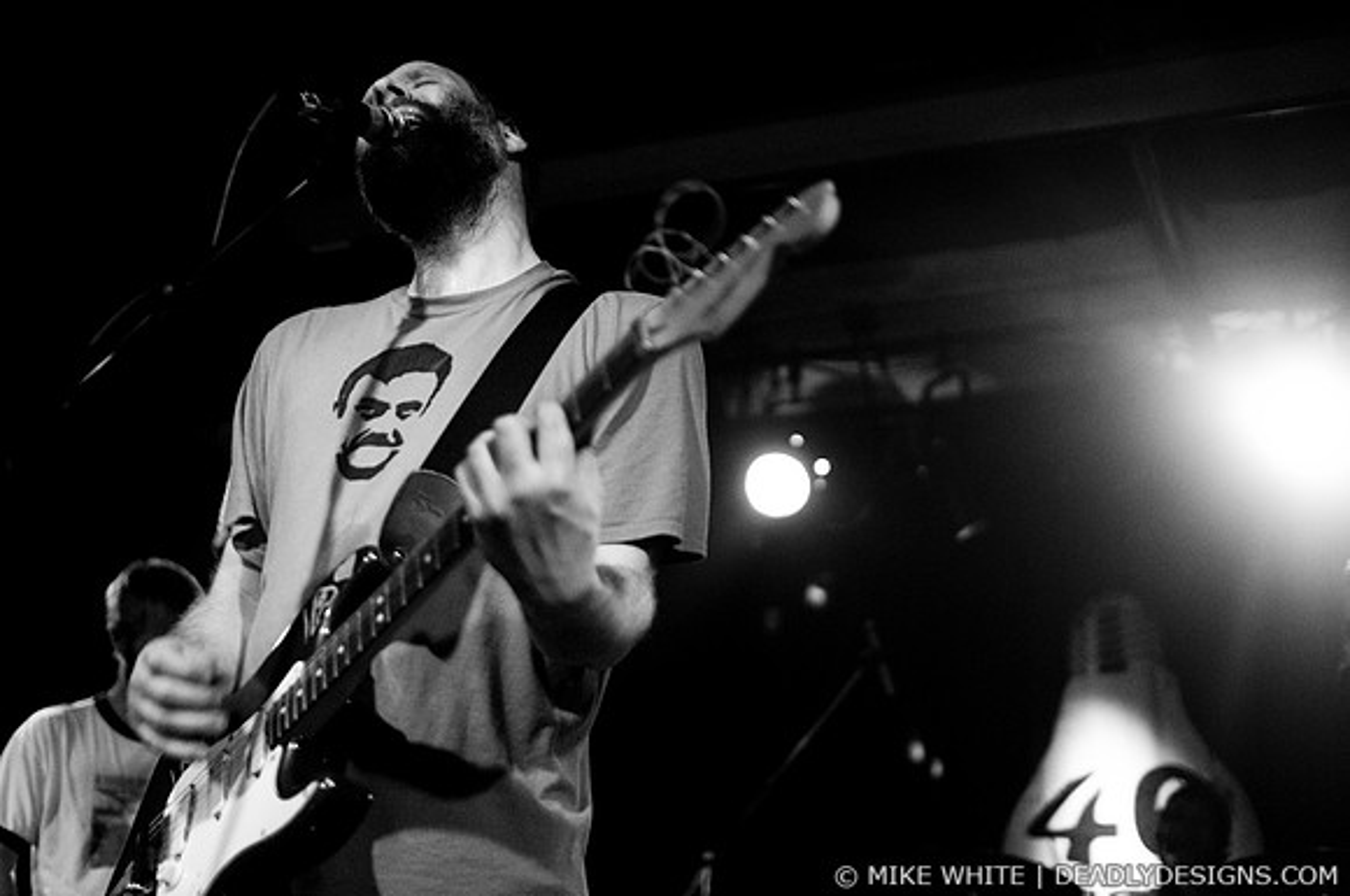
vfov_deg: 29.8
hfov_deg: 43.7
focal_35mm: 45
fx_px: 1685
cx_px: 675
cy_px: 448
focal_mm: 30
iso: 1000
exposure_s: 1/80
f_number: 1.4
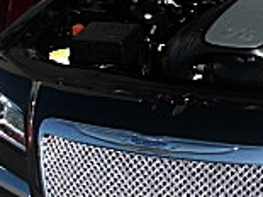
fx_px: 1131
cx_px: 392
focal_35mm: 149
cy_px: 39
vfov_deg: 9.9
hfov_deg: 12.6
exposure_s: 1/640
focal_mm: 6.3
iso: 50
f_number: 2.8
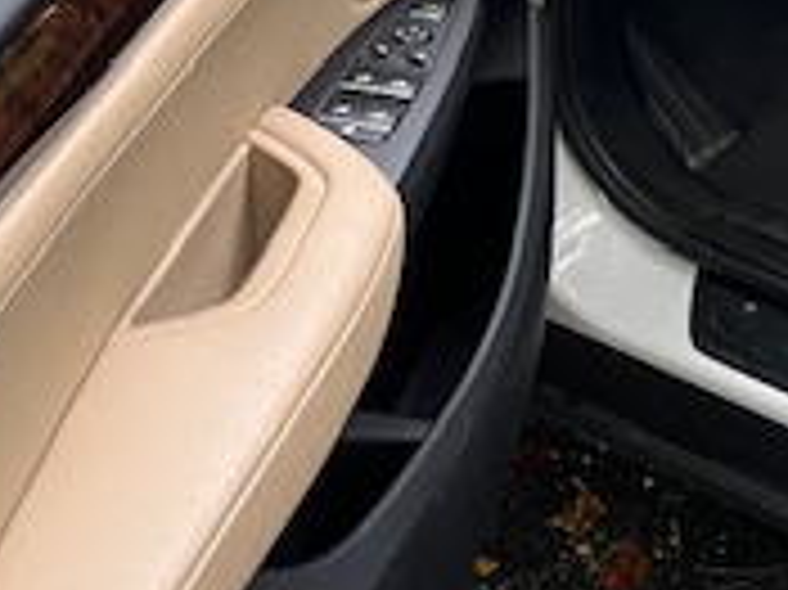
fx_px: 2161
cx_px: 1013
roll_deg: +1.0
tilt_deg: -22.9
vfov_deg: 14.5
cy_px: -302
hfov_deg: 19.2
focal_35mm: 95
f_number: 1.6
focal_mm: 5.1
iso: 125
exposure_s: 1/88
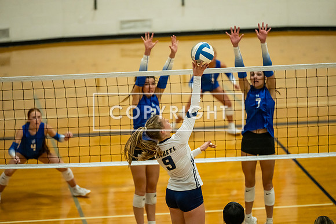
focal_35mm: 200
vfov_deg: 6.9
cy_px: 112
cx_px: 168
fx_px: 1867
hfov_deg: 10.3
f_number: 2.8
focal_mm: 200
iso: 5000
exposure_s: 1/1250
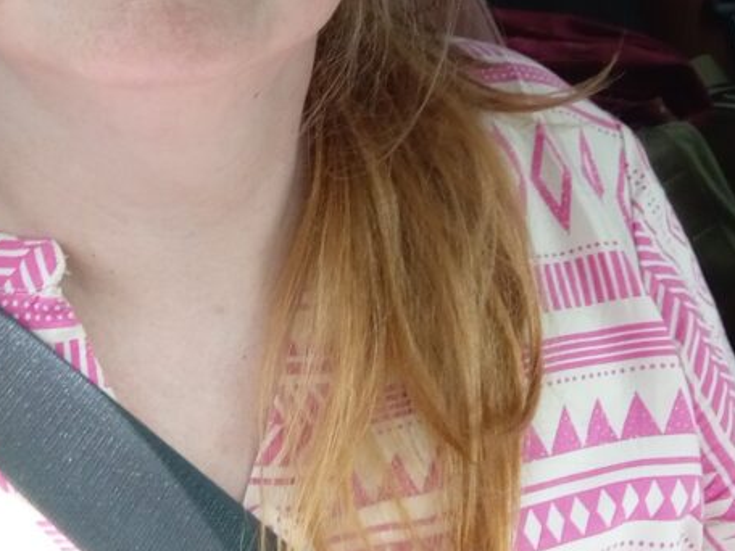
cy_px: -10
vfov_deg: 20.3
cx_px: 305
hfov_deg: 27.7
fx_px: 1486
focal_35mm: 70
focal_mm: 2.75
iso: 214
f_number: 2
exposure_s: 1/100
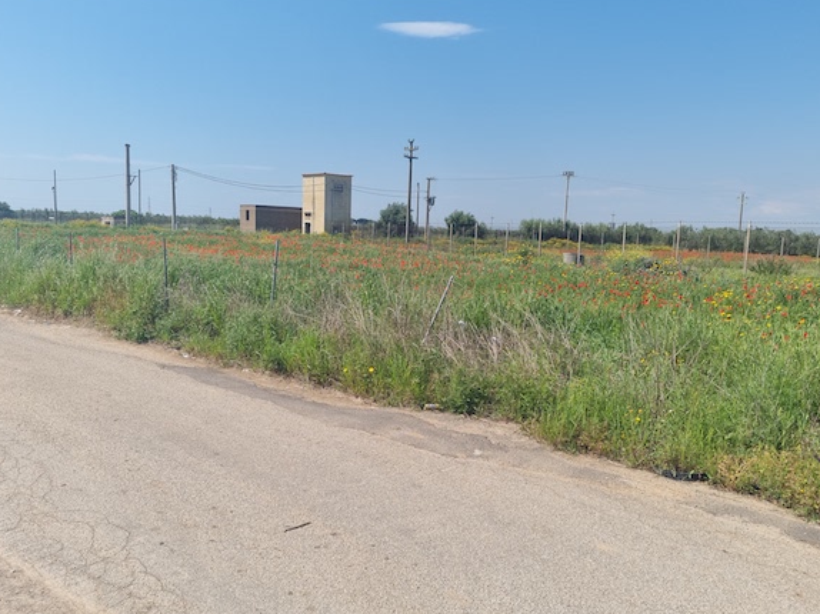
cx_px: 416
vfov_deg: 48.2
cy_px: 321
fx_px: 687
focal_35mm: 29
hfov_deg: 61.7
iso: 50
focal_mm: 5.4
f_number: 1.8
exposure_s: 1/3831
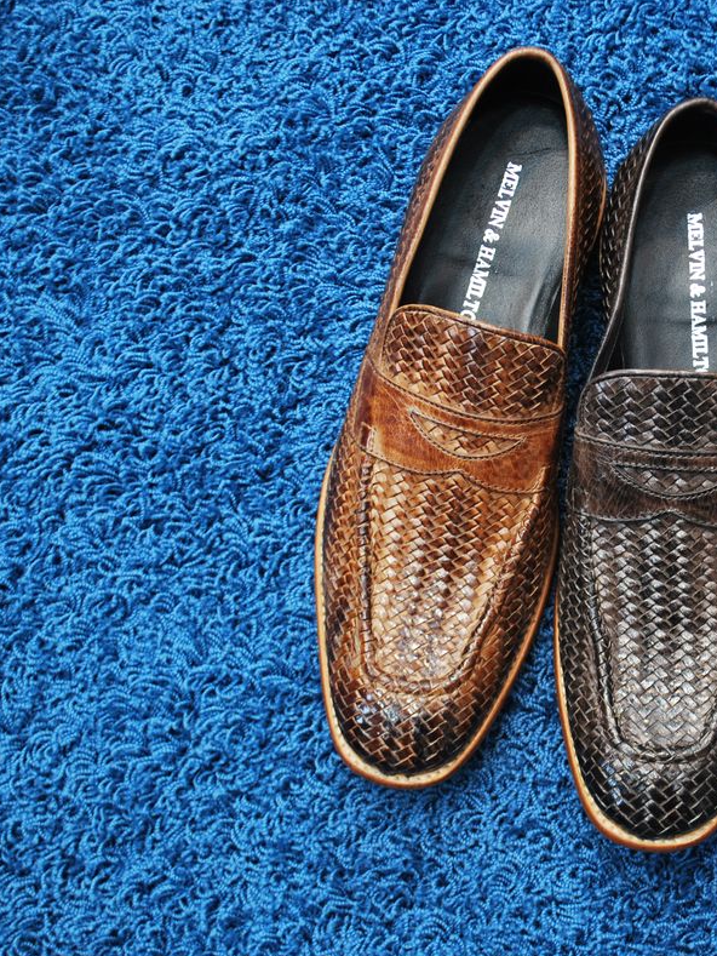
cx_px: 547
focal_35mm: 70
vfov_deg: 27.8
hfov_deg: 20.8
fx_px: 1933
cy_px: 480
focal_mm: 32
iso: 280
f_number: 5
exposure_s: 1/30
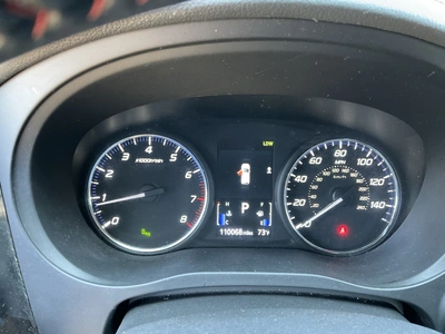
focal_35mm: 29
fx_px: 373
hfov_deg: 61.7
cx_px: 222
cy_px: 167
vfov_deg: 48.2
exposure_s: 1/40
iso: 320
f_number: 1.8
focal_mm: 3
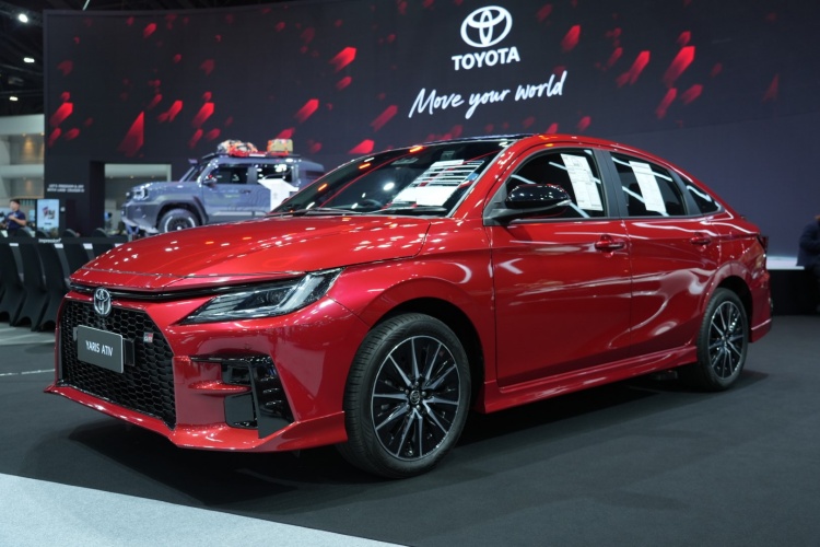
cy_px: 274
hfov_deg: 57.2
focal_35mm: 33
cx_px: 410
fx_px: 752
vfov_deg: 40.0
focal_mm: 33
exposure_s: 1/125
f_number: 4
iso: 1000
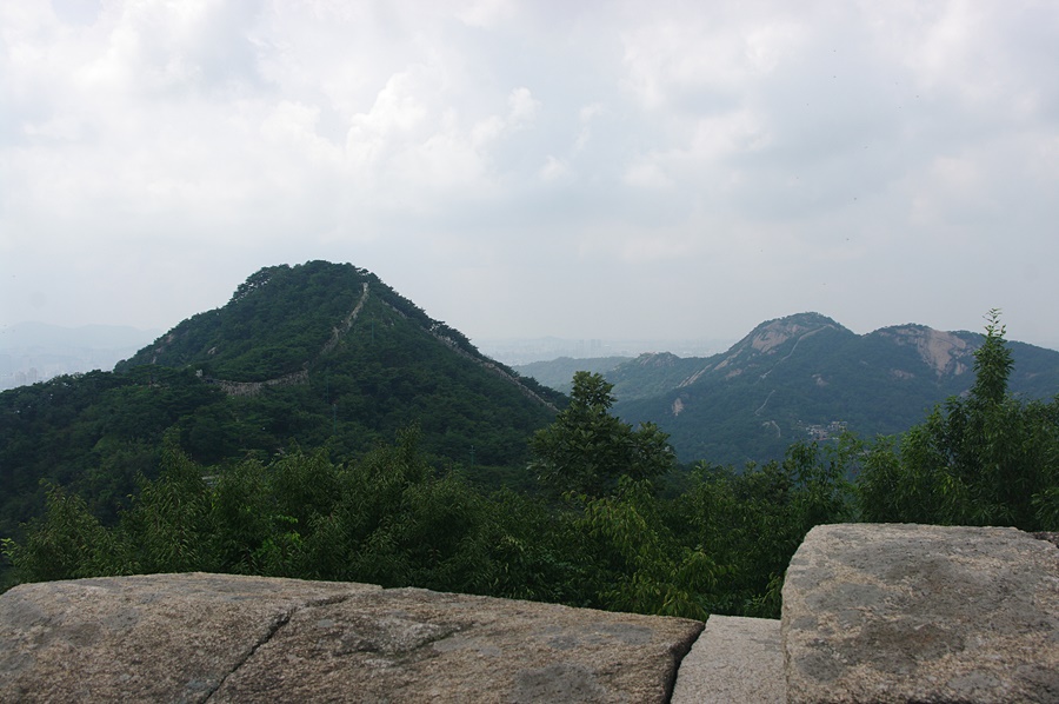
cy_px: 352
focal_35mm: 37
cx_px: 530
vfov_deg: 36.3
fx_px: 1075
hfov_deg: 52.5
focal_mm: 24.38
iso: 200
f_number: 7.1
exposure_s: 1/500
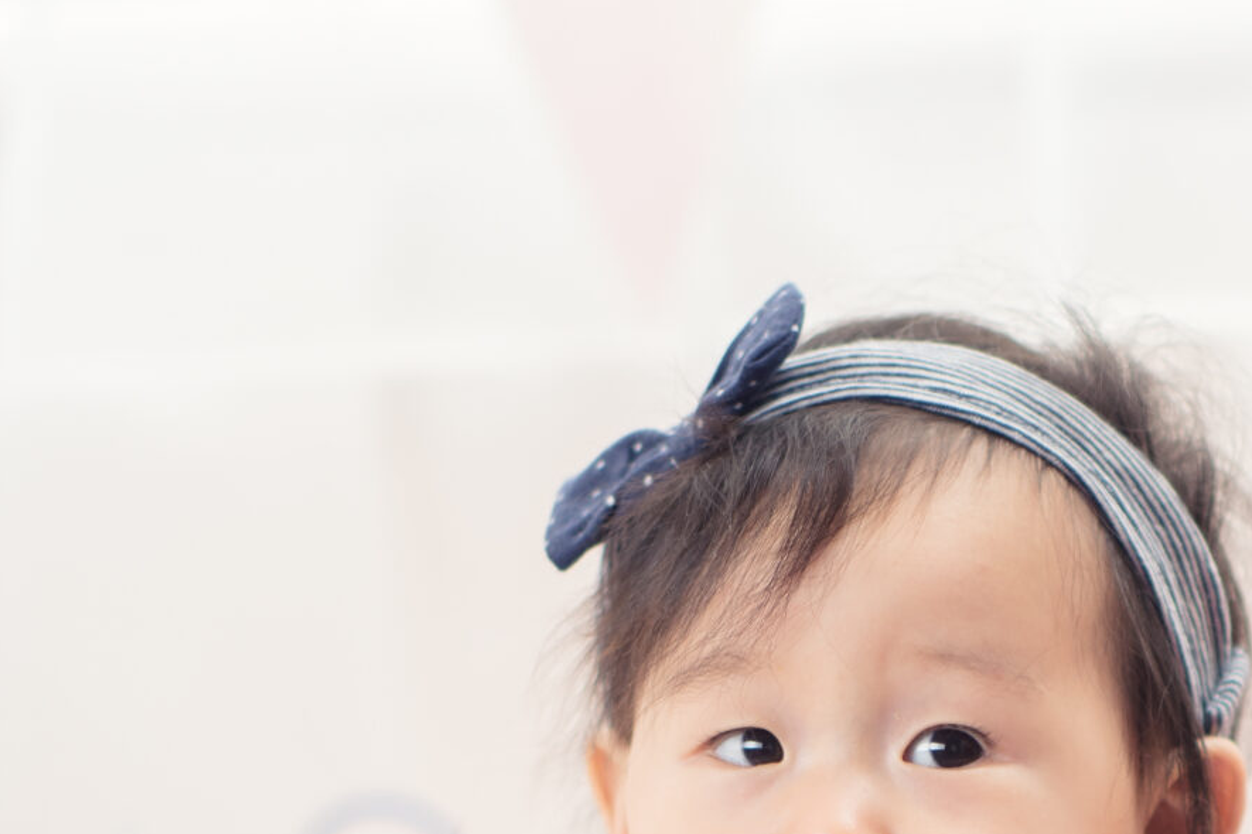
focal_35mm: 207
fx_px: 7198
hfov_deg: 9.9
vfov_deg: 6.6
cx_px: 869
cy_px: 968
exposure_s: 1/200
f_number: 1.4
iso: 200
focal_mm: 43
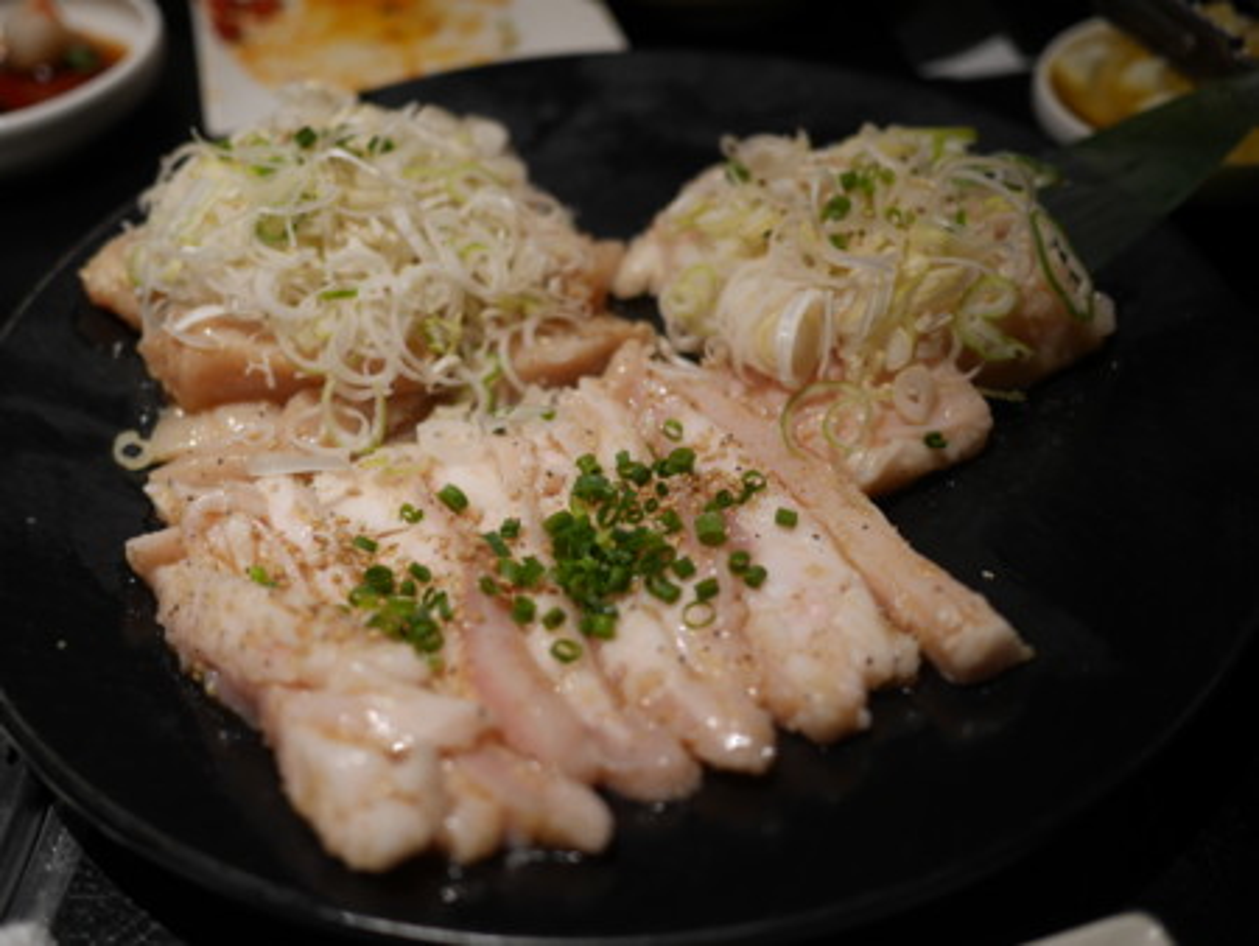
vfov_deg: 36.0
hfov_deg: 46.8
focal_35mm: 40
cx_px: 630
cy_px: 473
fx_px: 1456
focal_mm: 20
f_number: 1.8
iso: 200
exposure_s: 1/125
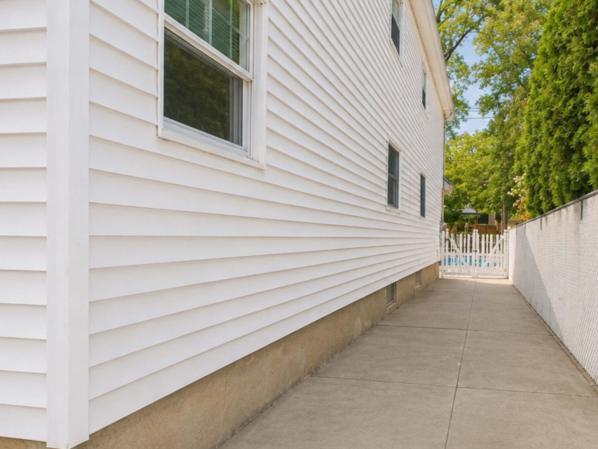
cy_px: 243
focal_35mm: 24
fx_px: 415
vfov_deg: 56.8
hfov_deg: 69.2
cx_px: 406
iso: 1000
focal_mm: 10
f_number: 10
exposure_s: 1/100
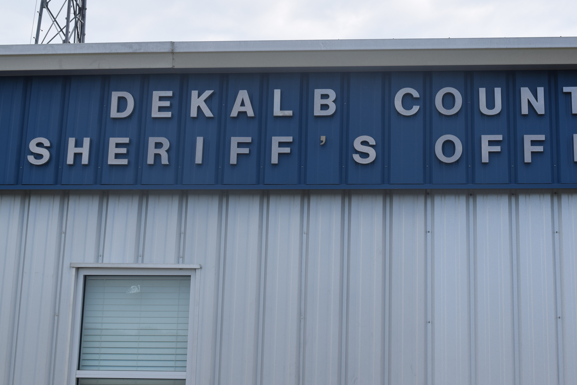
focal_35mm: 63
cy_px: 155
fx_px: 1010
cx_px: 355
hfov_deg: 31.8
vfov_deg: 21.5
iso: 200
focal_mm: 34
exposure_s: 1/400
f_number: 10
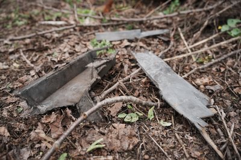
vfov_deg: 46.3
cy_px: 80
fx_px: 187
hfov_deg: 65.5
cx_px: 120
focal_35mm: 28
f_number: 3.5
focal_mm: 28
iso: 100
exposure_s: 1/400
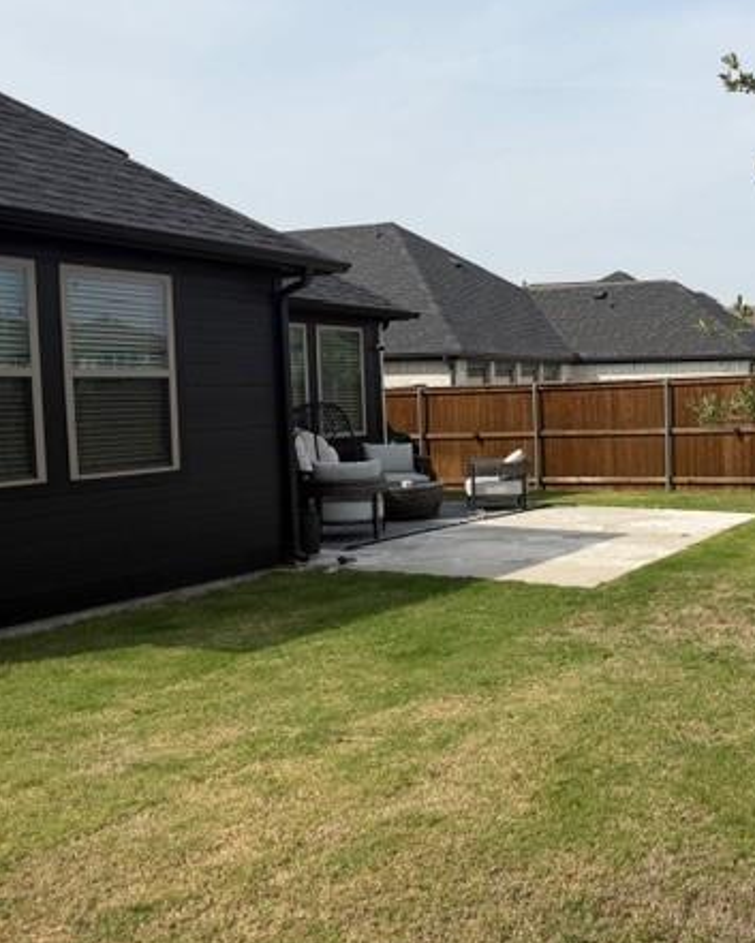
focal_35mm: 34
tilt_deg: -3.9
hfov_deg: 40.1
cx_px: 682
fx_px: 949
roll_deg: +1.3
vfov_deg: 52.8
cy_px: 455
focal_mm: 6.76
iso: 80
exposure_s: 1/5714
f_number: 1.78
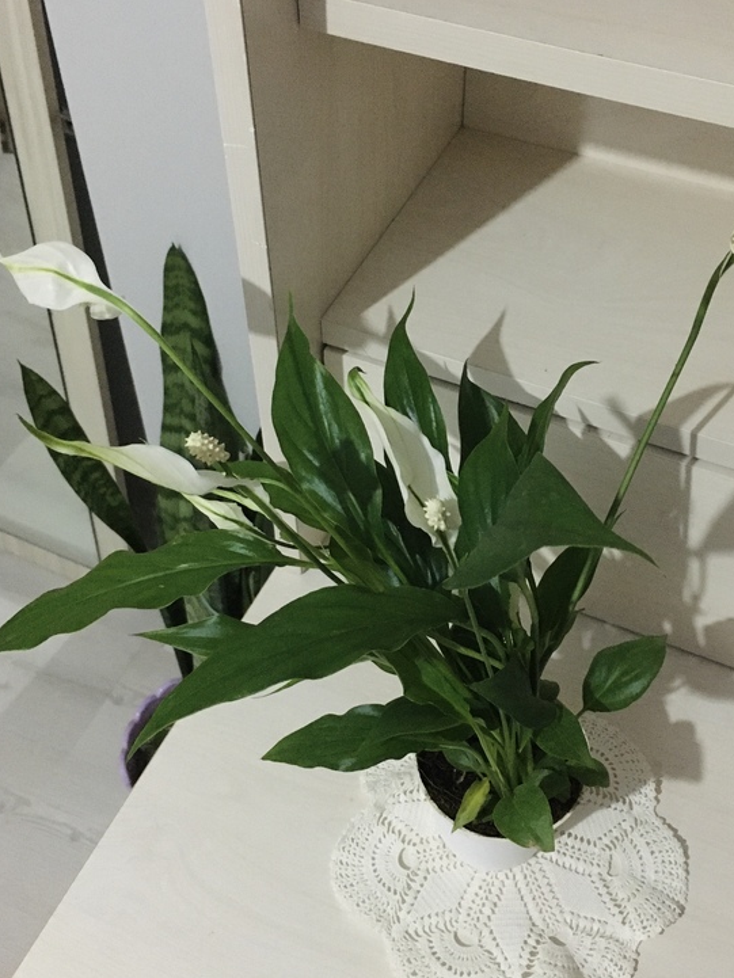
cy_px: 464
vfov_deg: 50.1
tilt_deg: -48.8
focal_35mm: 37
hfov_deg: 38.6
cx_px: 430
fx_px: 1046
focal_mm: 4.15
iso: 640
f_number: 2.2
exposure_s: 1/17
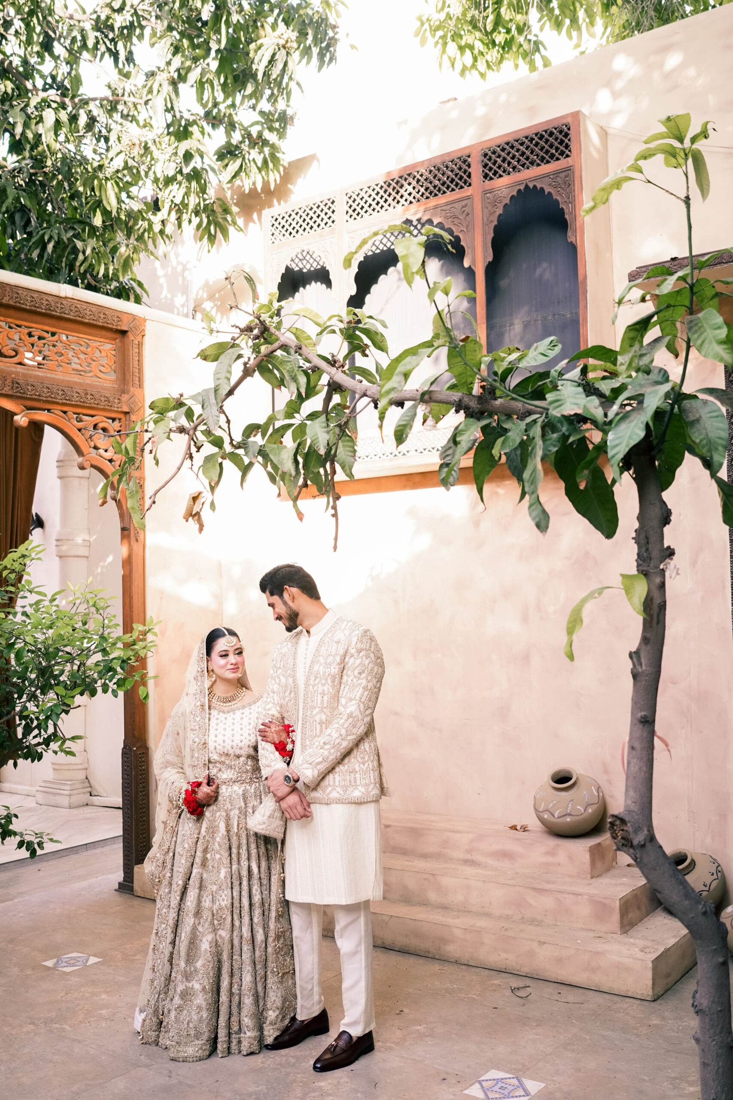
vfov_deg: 54.4
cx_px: 366
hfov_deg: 37.9
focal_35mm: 35
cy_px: 550
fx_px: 1069
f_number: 3.5
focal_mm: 35
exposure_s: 1/400
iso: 800
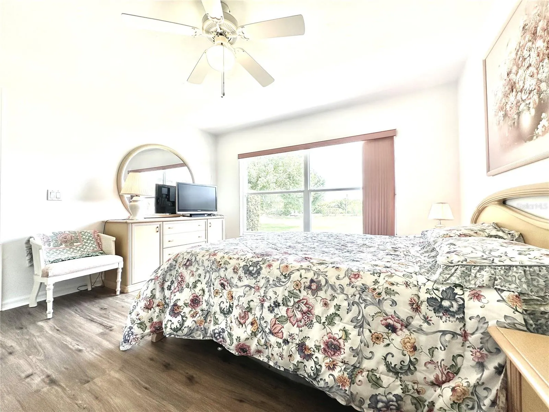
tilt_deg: +0.6
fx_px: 222
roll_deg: +0.2
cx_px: 274
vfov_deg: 85.7
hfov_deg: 102.1
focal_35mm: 14
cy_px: 206
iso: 40
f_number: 2.2
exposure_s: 1/248
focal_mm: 2.22
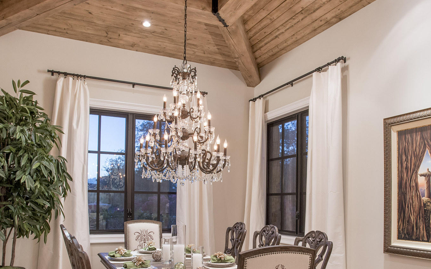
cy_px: 198
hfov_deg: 59.5
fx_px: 376
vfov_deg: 38.5
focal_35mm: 32
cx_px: 239
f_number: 7.1
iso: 640
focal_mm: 17
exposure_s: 1/5
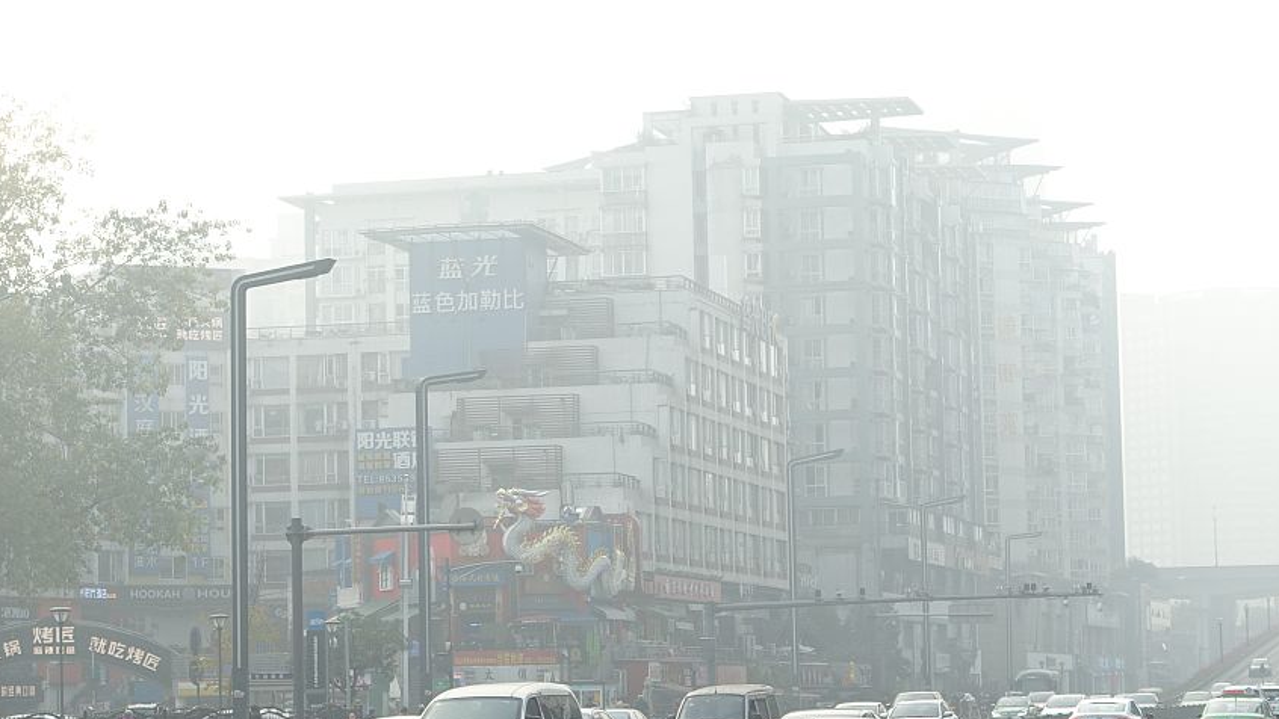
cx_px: 606
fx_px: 3527
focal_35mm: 104
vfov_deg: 11.6
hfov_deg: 20.6
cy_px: 412
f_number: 4.5
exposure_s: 1/400
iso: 200
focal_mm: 25.7
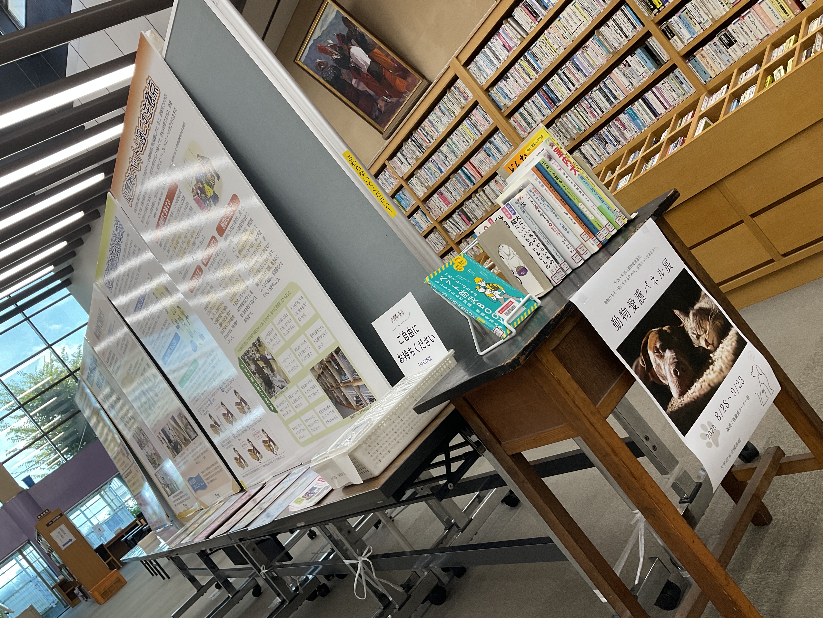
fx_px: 689
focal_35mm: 29
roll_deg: +39.7
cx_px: 412
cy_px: 309
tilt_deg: -2.3
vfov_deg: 48.2
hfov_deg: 61.7
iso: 40
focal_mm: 3
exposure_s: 1/60
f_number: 1.8
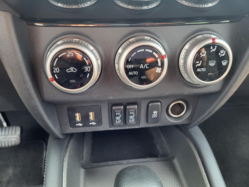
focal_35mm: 26
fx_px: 187
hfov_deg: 67.3
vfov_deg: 53.1
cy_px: 94
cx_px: 124
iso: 320
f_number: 1.8
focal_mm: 5.4
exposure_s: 1/120
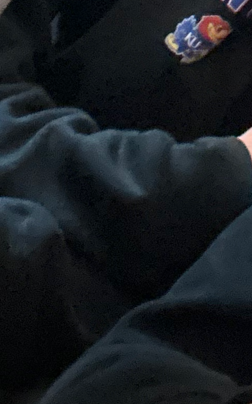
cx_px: 137
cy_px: -363
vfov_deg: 14.2
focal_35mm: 127
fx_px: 1396
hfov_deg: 10.3
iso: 640
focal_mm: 2.69
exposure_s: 1/30
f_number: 1.9
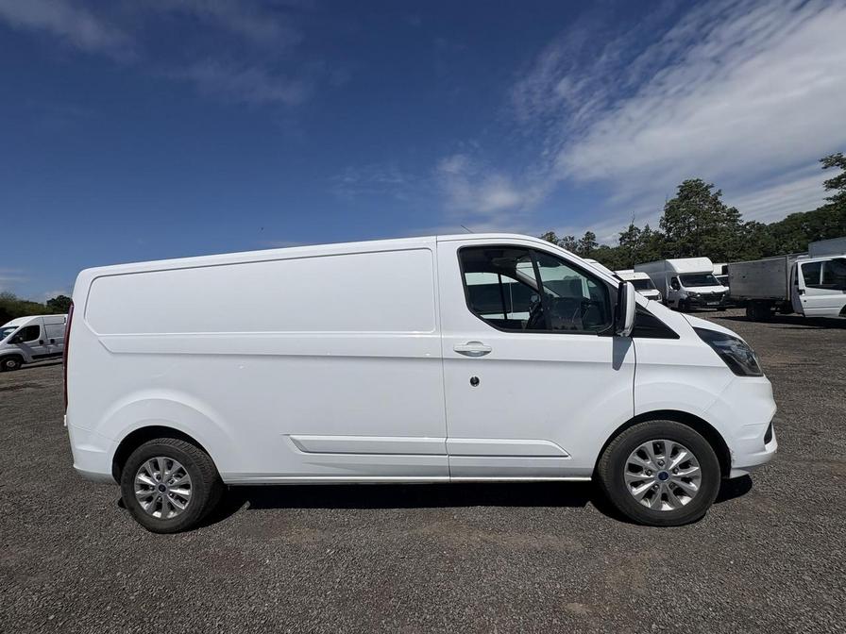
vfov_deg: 85.7
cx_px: 423
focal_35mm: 14
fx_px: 342
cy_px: 317
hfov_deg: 102.1
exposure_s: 1/7299
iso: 40
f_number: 2.2
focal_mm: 2.22
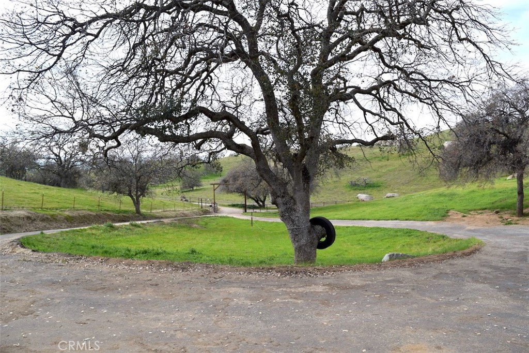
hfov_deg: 67.4
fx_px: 397
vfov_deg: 47.9
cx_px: 264
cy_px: 176
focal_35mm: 27
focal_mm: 18
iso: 200
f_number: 8
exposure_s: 1/250
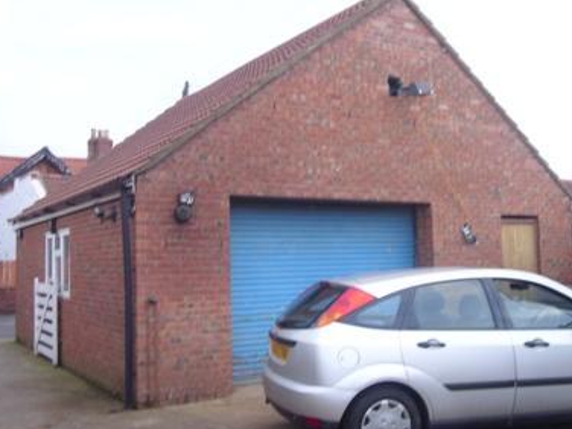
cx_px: 294
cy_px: 202
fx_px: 545
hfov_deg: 55.3
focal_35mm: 33
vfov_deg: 42.9
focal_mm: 6.3
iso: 100
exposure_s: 1/30
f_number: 3.5
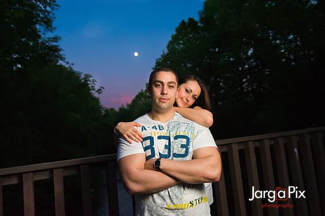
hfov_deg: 60.3
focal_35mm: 31
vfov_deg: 42.3
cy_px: 108
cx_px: 162
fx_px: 280
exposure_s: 1/500
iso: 1600
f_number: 4
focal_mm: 31
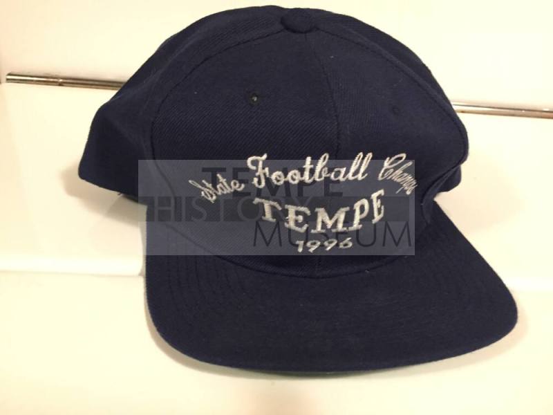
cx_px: 276
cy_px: 208
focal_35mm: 29
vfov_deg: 48.2
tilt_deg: -31.9
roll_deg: -3.8
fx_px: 463
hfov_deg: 61.7
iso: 320
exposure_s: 1/15
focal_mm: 4.15
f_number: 2.2
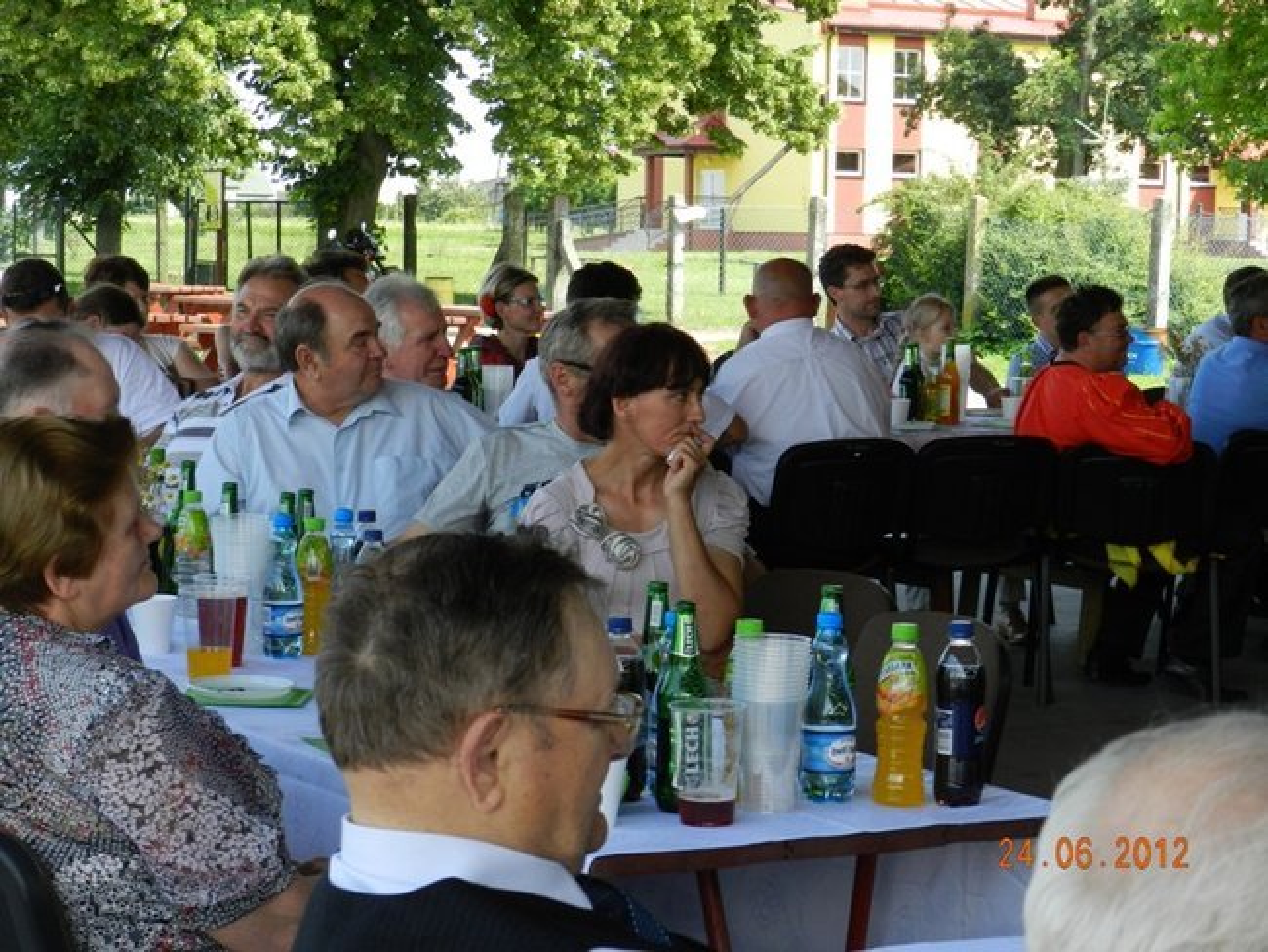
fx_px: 3078
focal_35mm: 84
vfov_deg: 17.6
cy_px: 476
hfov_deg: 23.3
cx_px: 634
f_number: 4.4
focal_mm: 14.9
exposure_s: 1/250
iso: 220
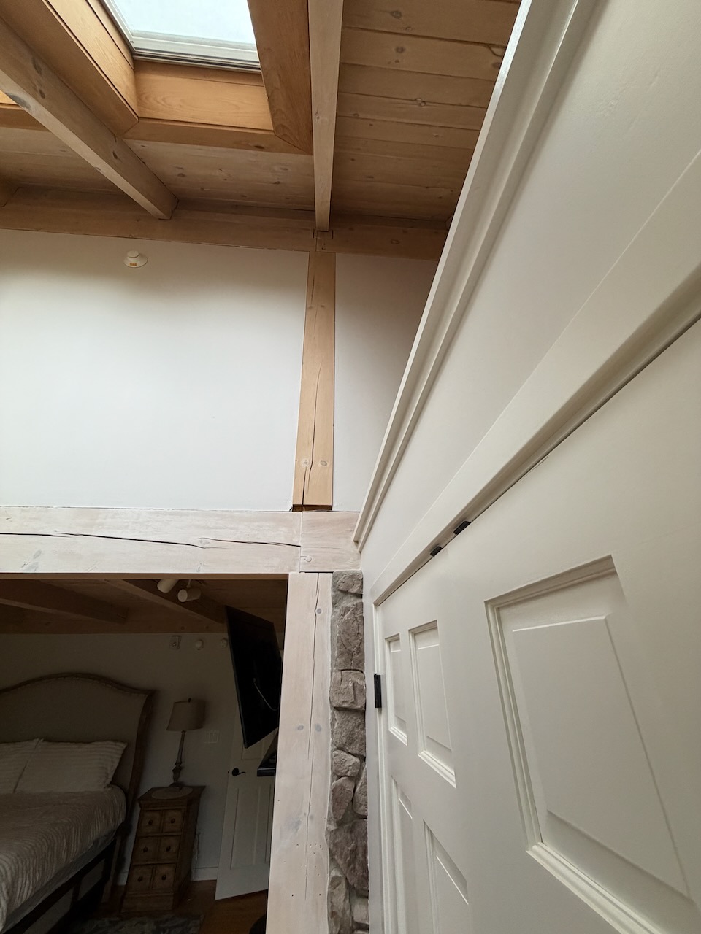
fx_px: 378
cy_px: 467
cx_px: 350
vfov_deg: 102.1
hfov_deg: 85.7
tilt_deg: +28.0
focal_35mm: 14
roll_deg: +0.8
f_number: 2.2
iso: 320
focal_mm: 2.22
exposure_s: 1/121
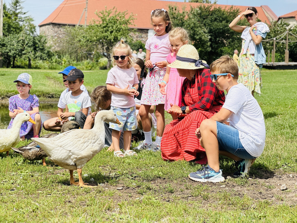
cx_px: 148
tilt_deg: -2.7
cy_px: 112
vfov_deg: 19.1
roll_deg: -2.2
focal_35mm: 77
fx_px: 661
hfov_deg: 25.3
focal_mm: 9
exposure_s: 1/779
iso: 32
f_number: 2.8
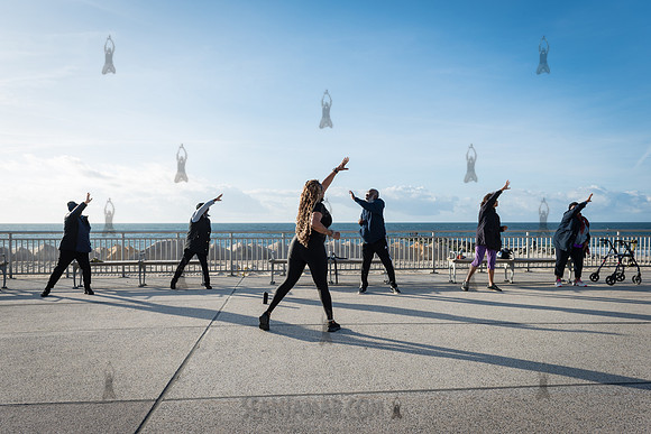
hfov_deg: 69.6
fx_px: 468
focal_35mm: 26
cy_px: 232
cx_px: 328
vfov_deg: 49.7
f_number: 5
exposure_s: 1/400
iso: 100
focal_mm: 24
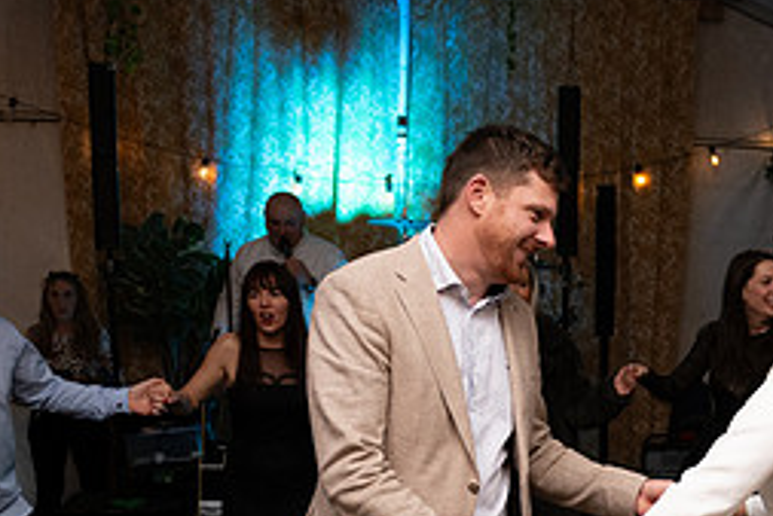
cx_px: 681
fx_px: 1182
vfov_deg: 23.9
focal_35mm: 55
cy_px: 469
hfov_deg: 34.4
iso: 800
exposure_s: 1/160
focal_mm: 24
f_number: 3.5
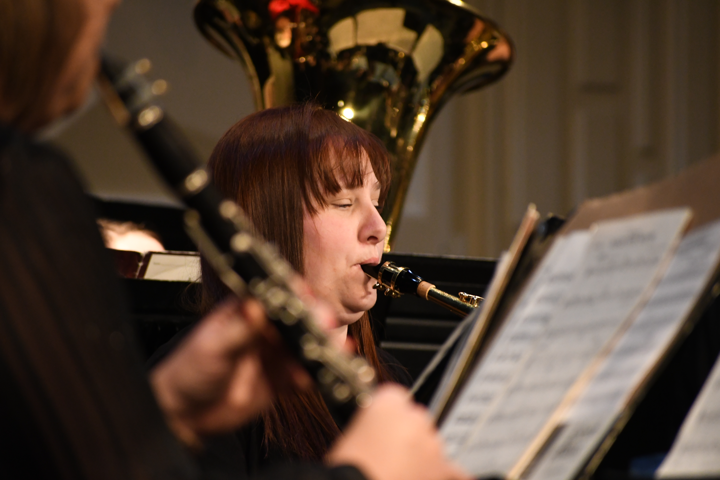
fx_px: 8999
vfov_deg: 3.1
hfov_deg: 4.6
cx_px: 360
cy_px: 240
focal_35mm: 450
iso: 2500
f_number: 6.3
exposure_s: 1/100
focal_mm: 300
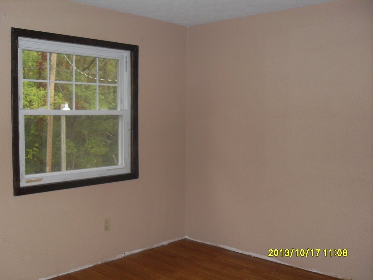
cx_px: 186
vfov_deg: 38.7
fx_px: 399
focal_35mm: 37
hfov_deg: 50.1
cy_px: 140
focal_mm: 6.3
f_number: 2.8
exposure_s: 1/45
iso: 120
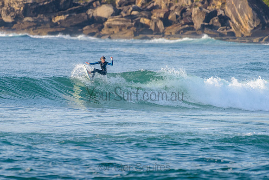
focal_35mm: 613
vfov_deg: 2.2
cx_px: 106
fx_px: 4582
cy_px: 71
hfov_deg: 3.4
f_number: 5.6
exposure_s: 1/2000
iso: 720
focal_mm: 500
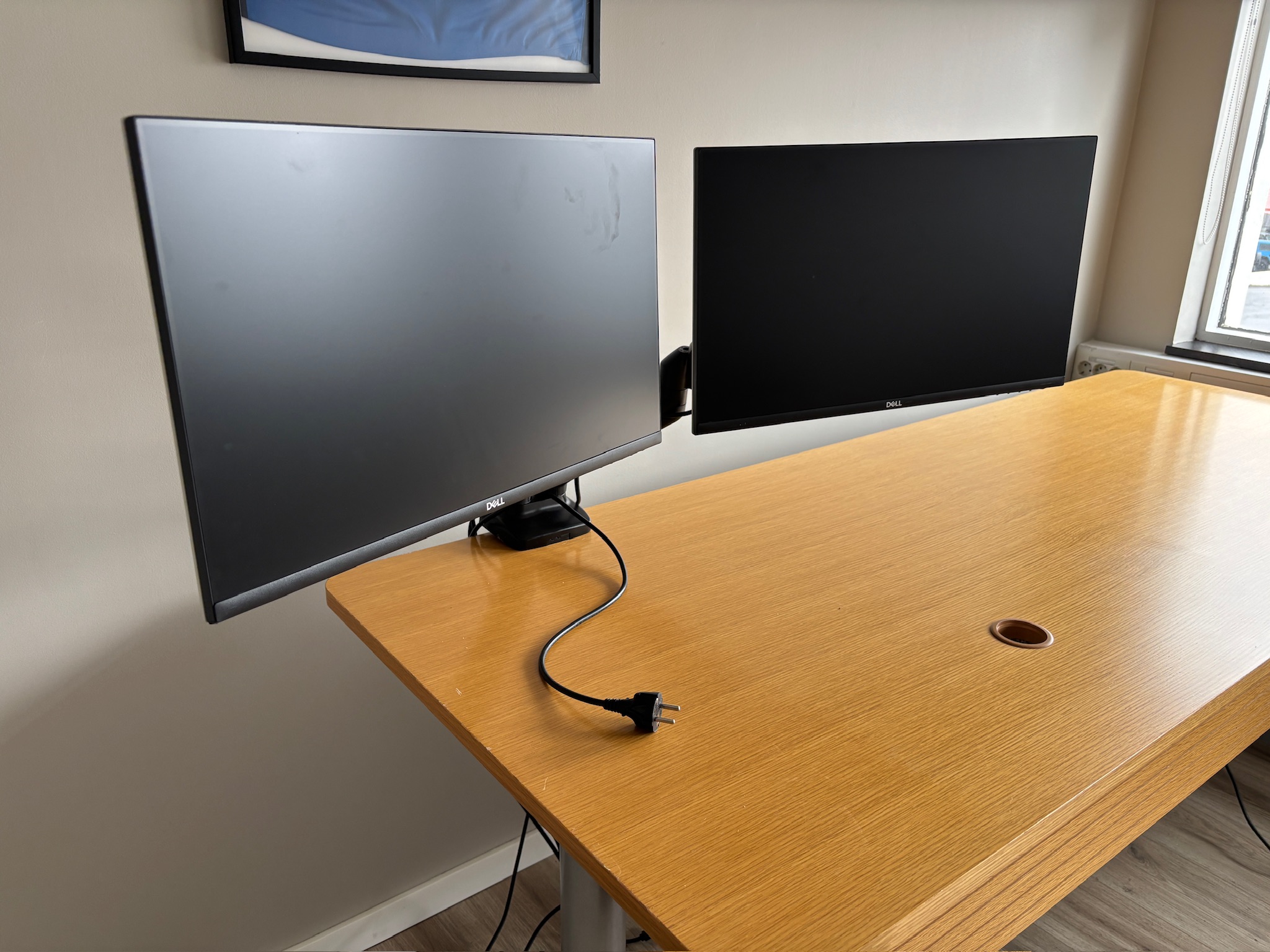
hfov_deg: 67.3
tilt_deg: -19.4
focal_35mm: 26
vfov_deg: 53.1
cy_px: 476
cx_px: 635
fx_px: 954
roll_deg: -2.7
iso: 100
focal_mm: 5.96
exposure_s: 1/121
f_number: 1.6
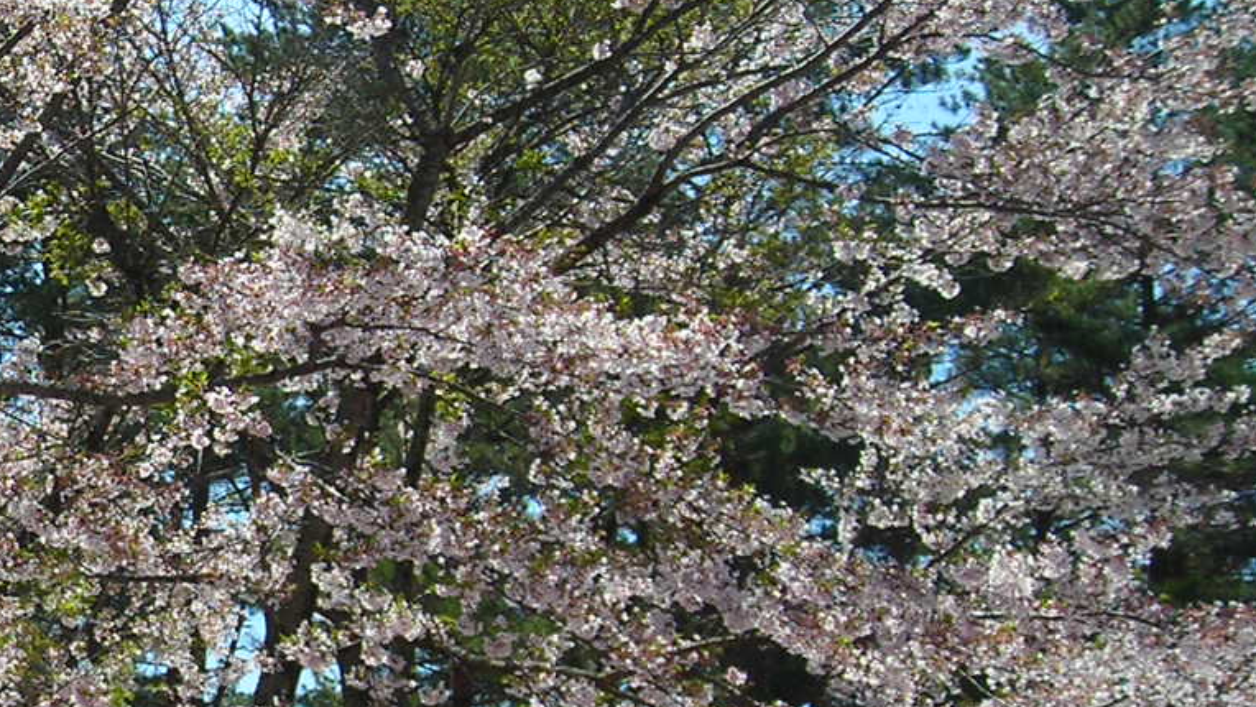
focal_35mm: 111
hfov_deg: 18.5
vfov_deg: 10.8
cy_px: 674
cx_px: -168
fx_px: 3697
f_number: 3.2
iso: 50
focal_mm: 6.3
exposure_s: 1/524
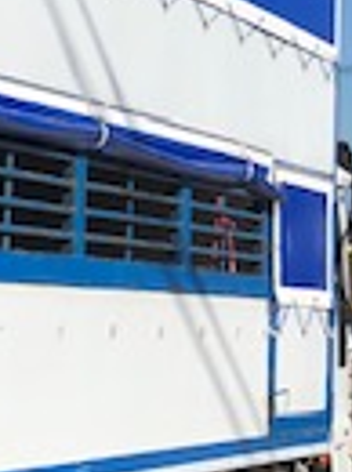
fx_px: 1877
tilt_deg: +0.2
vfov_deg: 14.3
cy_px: 269
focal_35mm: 138
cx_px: -504
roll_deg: +1.5
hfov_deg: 9.5
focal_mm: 4
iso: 20
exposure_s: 1/3205
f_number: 1.8
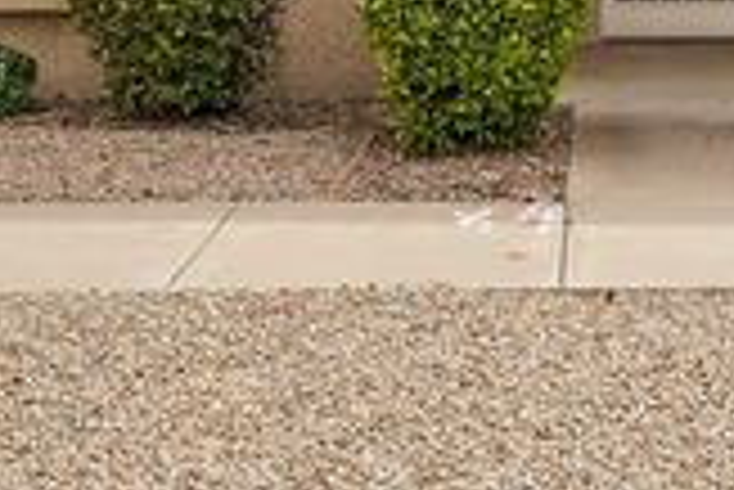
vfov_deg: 14.2
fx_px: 1847
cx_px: 608
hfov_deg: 22.1
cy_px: -232
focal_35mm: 91
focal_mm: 29.5
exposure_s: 1/500
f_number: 8
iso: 400
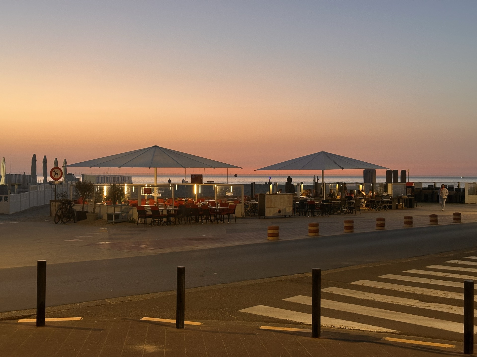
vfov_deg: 30.3
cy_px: 178
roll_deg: -0.2
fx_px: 661
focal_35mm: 48
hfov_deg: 39.7
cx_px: 238
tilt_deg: -0.1
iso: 250
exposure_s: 1/33
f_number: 1.78
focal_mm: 6.86
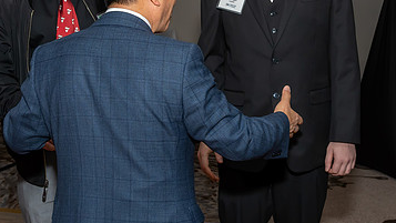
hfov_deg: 25.9
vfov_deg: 14.6
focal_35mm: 82
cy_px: 16
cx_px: 207
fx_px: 861
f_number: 6.3
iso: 400
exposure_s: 1/250
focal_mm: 26
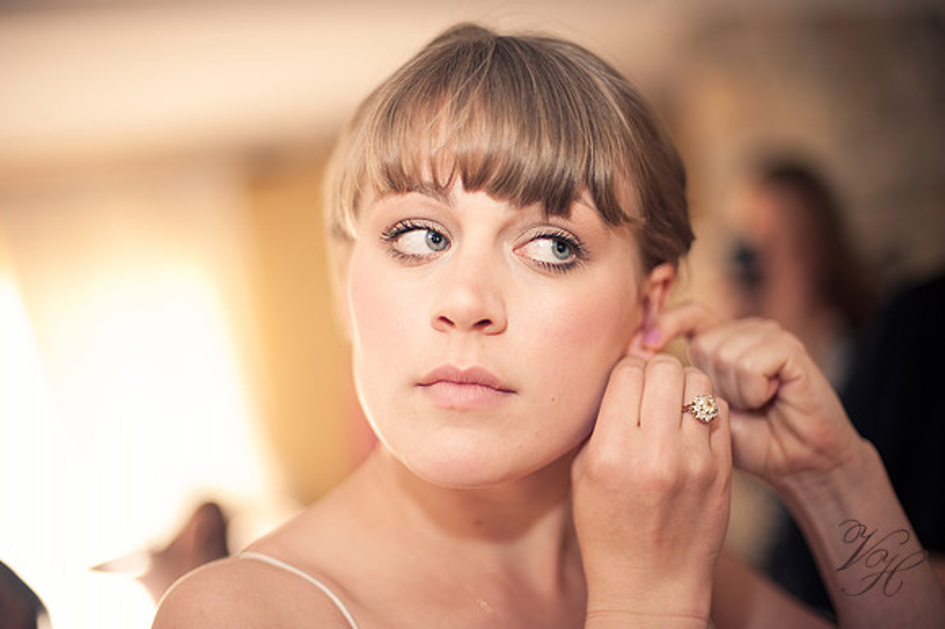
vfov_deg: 27.0
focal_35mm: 50
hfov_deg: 39.6
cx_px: 472
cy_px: 314
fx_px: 1312
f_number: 1.4
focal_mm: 50
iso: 200
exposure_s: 1/100
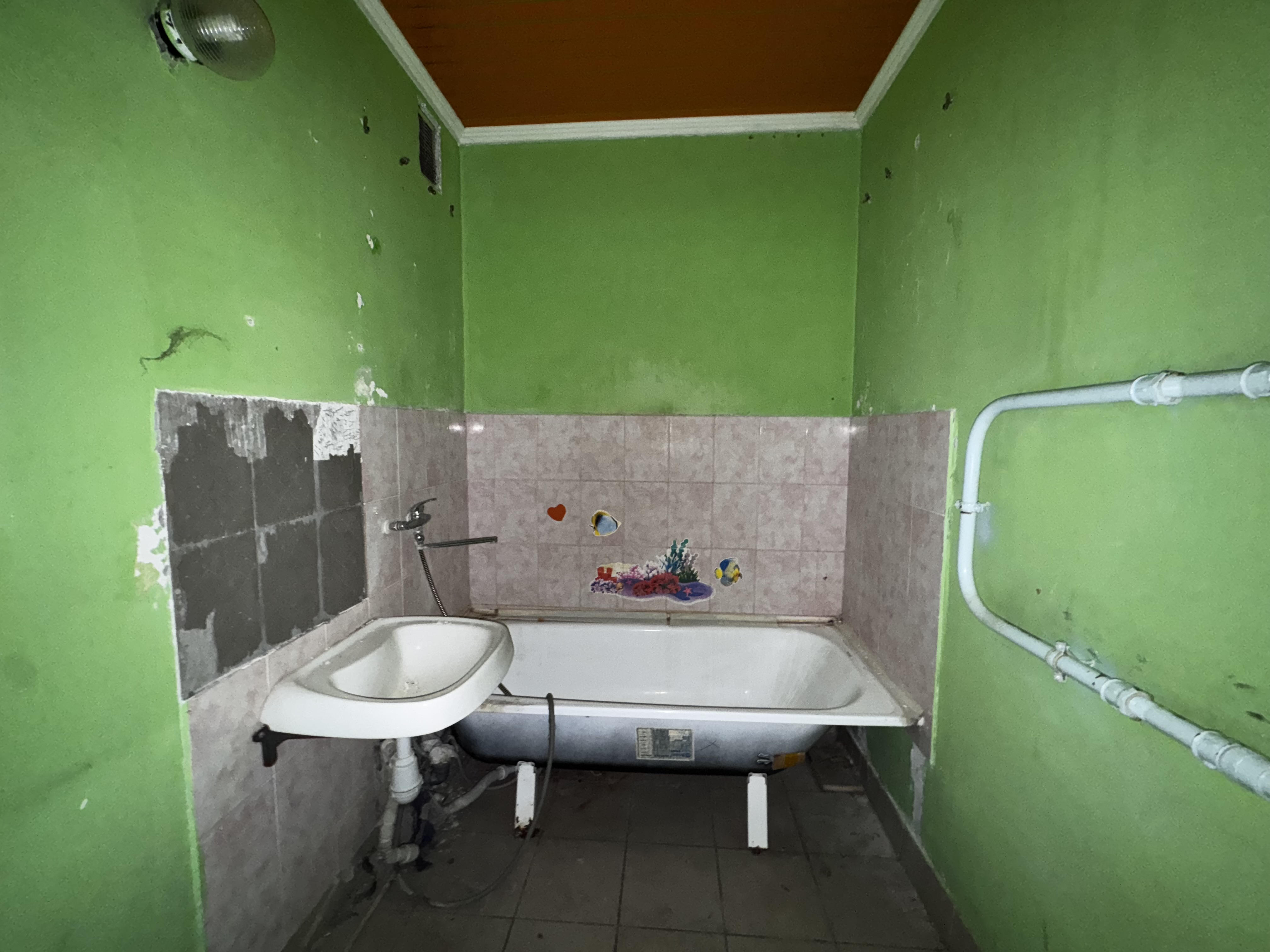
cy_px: 476
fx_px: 514
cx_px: 635
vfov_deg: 85.7
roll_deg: +0.3
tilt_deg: -5.1
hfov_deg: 102.1
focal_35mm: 14
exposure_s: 1/19
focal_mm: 2.22
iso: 200
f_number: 2.2
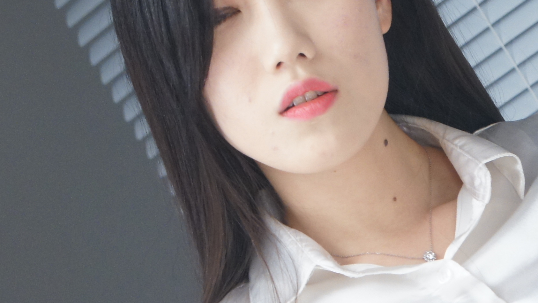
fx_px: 3588
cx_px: 501
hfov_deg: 8.5
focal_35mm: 252
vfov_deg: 4.8
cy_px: 335
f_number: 5.6
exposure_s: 1/160
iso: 800
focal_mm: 55
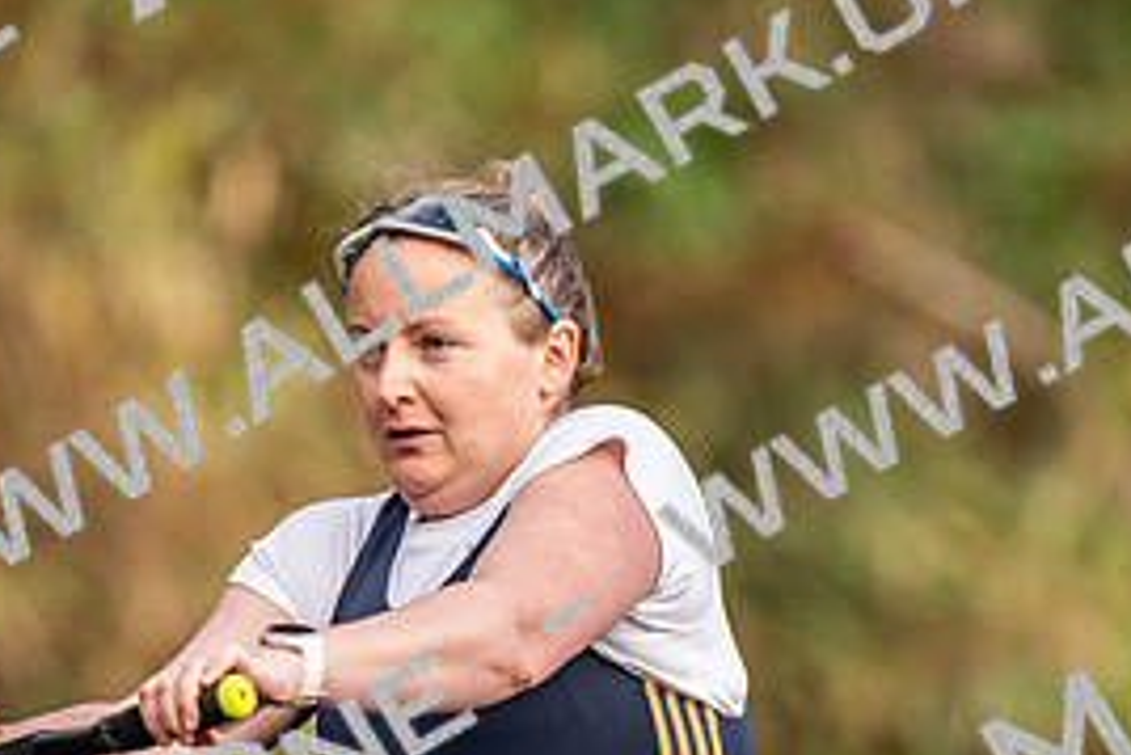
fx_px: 40768
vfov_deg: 1.1
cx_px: 350
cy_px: 639
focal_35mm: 1297
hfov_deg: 1.6
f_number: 4
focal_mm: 600
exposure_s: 1/2500
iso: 1100
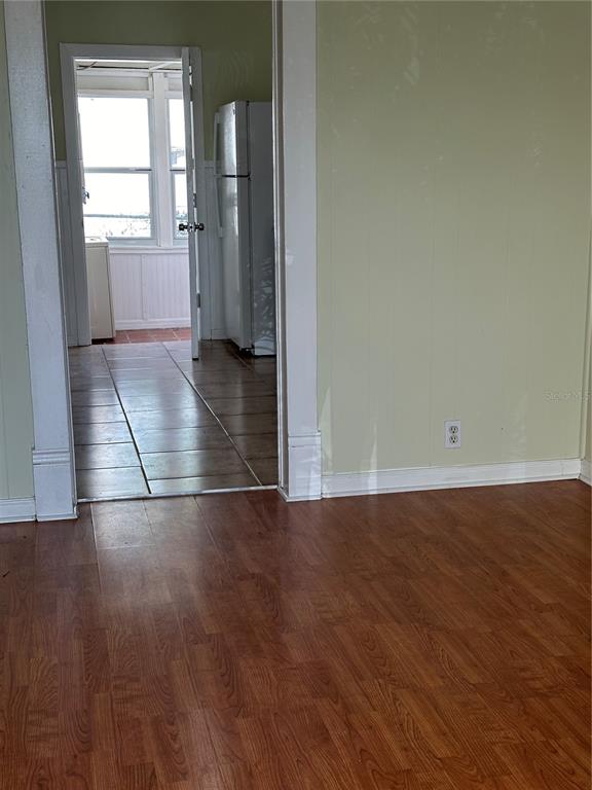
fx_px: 1095
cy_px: 395
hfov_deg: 30.3
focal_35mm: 48
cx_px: 296
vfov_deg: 39.7
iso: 64
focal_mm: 6.86
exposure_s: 1/120
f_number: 1.78
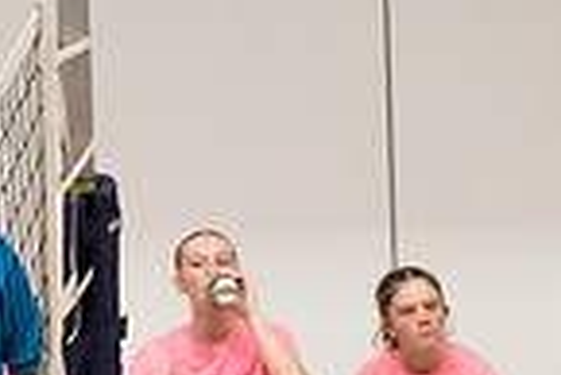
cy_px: 363
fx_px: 8782
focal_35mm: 563
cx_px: 1297
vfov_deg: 2.4
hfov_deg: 3.6
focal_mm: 80
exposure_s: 1/1000
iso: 3200
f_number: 2.8
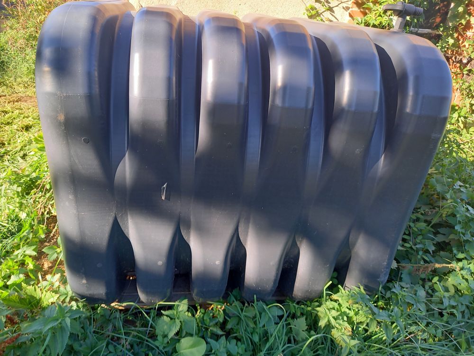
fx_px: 342
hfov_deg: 69.4
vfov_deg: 54.9
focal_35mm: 25
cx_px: 237
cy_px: 178
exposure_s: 1/100
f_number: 1.8
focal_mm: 4.65
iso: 80
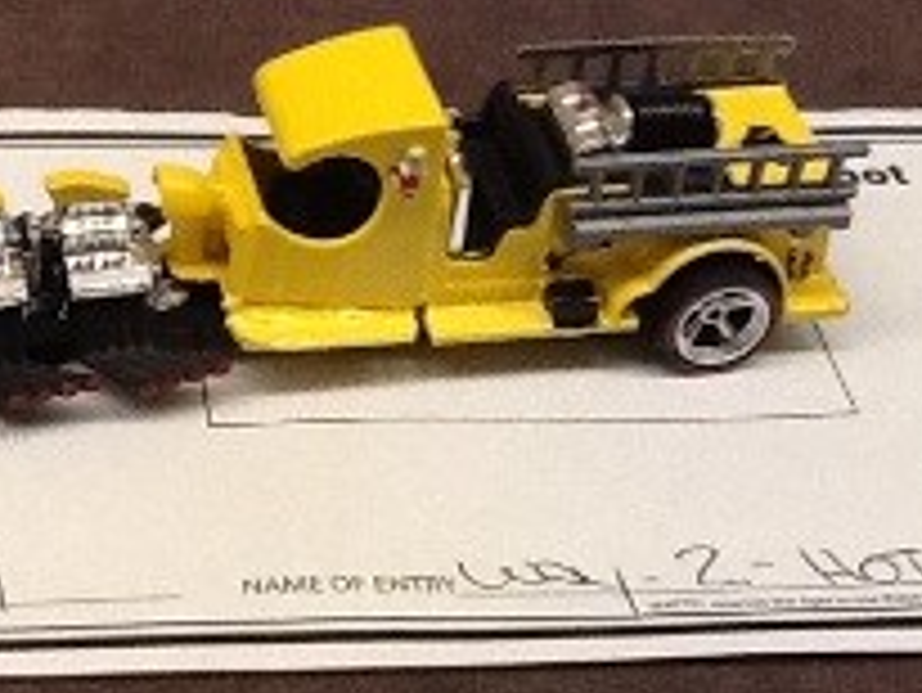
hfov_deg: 20.0
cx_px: 173
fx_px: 2585
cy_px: -36
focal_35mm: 97
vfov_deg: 14.9
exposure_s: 1/30
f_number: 2.4
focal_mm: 2.03
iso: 125
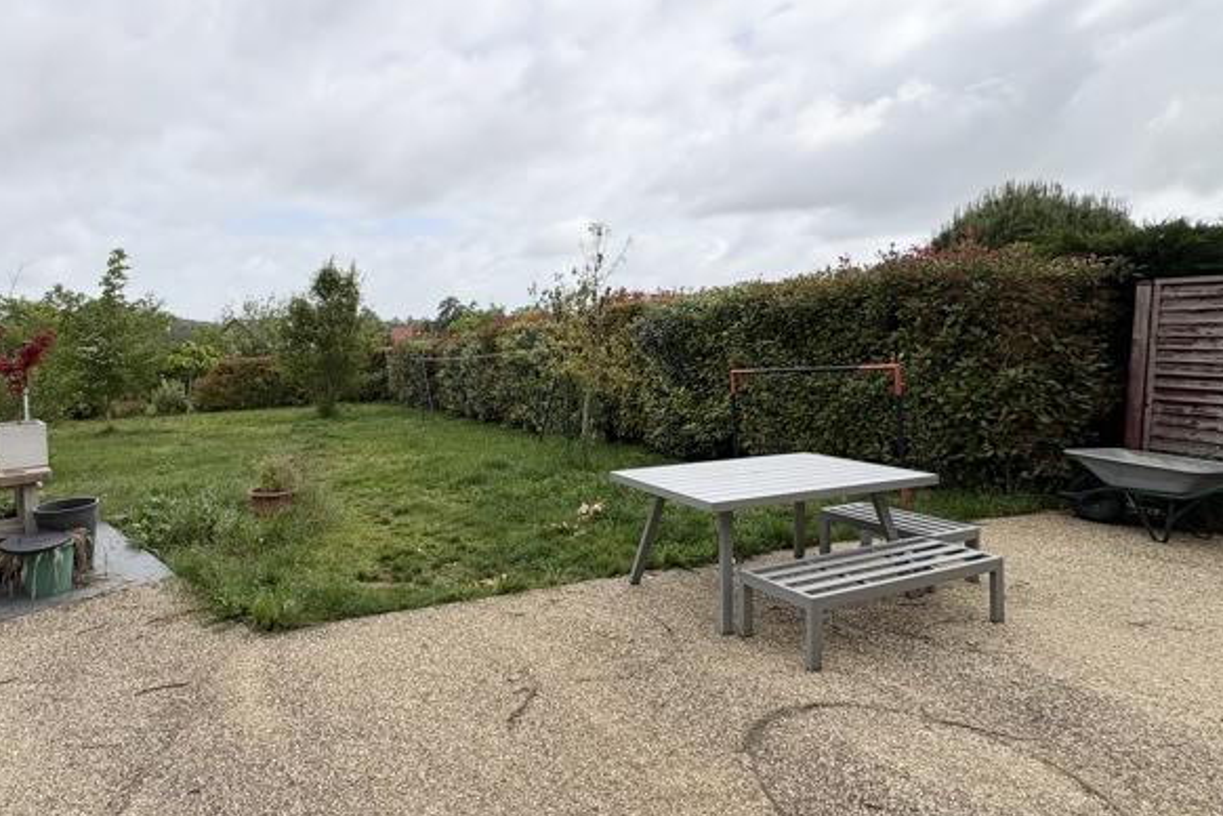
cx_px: 427
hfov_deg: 81.7
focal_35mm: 20
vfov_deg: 61.9
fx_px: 679
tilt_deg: -3.5
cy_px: 379
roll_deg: +1.1
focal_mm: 2.22
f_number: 2.2
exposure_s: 1/1709
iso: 50
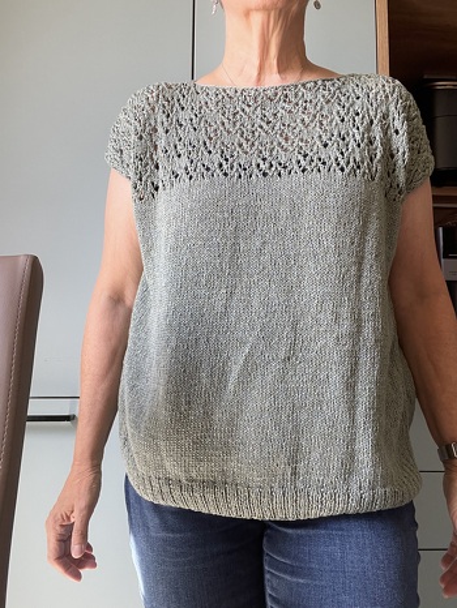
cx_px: 228
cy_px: 304
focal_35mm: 30
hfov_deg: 46.8
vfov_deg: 59.9
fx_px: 528
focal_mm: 2.71
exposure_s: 1/78
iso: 100
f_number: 2.2
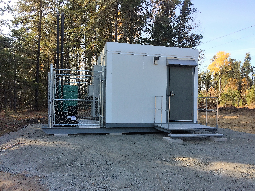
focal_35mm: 29
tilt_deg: -0.4
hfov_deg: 61.7
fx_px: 214
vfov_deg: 48.2
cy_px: 96
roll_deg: -1.5
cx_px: 128
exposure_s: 1/526
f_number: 2.2
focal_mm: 4.15
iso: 32
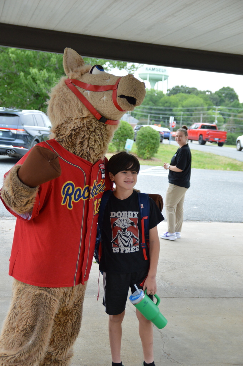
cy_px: 183
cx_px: 122
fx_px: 548
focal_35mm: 54
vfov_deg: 36.9
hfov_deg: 25.0
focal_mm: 36
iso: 560
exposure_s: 1/500
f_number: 2.8
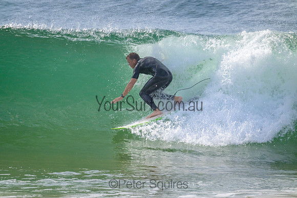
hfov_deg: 2.6
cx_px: 148
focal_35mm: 800
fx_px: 6601
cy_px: 99
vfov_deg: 1.7
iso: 800
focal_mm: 800
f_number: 11
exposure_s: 1/2000
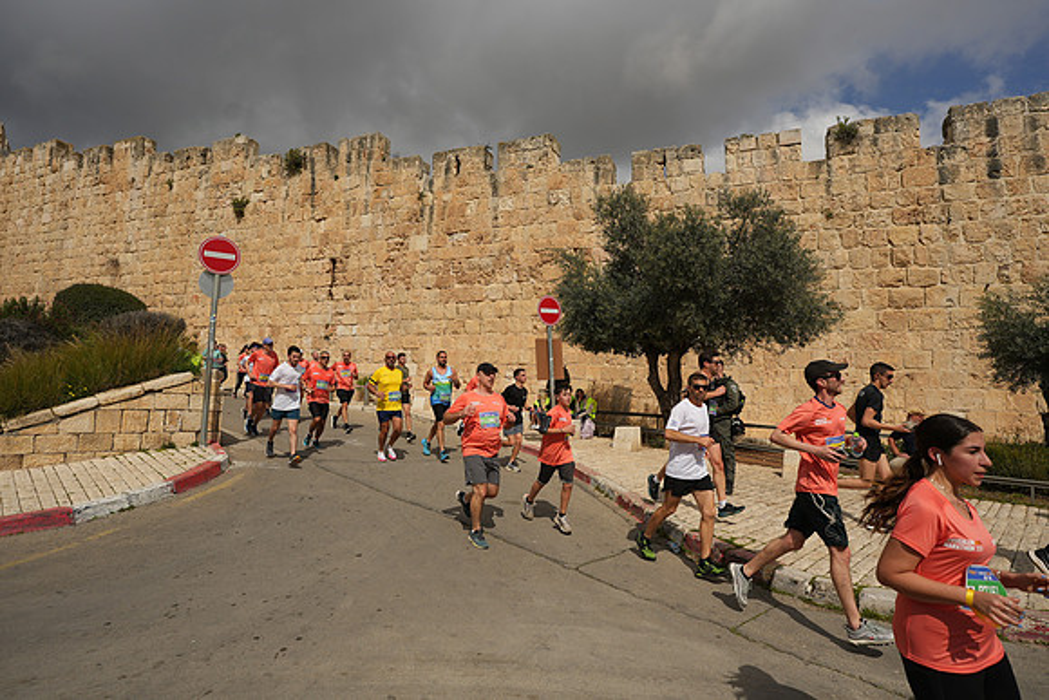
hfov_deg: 84.0
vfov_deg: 62.0
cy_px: 350
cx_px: 524
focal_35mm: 20
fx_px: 583
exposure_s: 1/2500
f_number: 4.5
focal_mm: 20
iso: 125
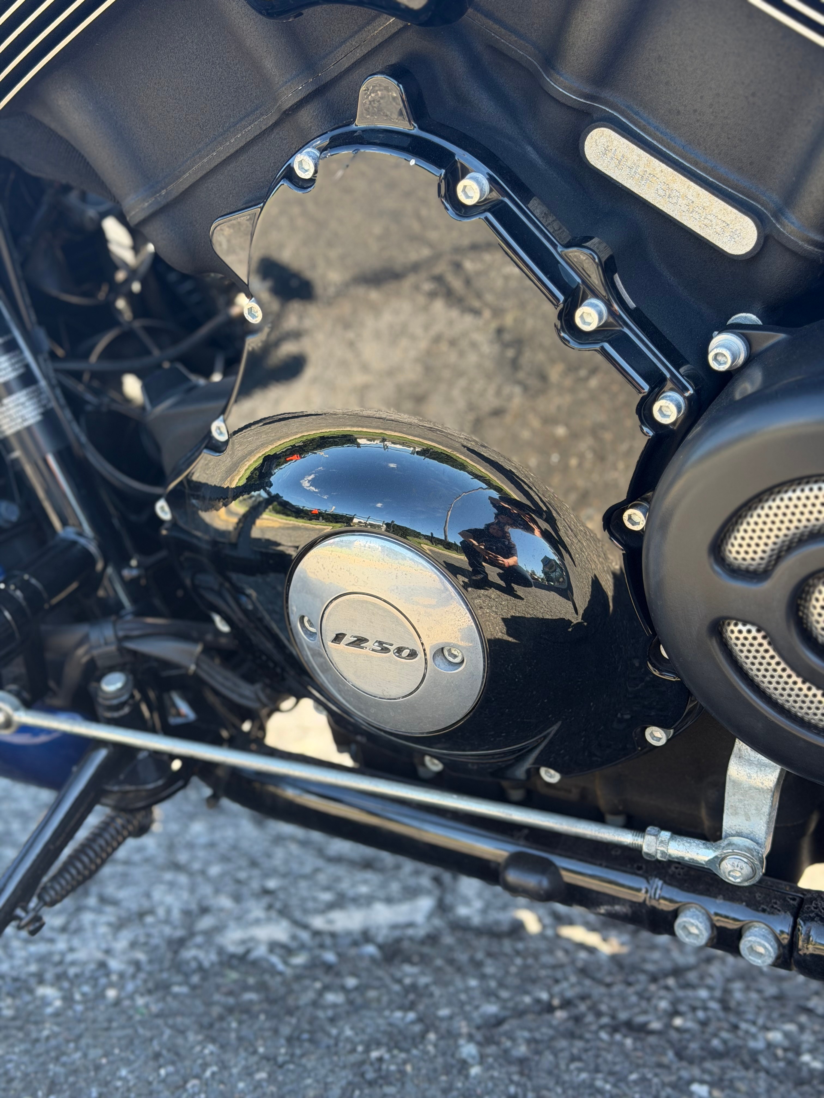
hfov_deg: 30.3
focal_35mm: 48
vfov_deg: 39.7
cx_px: 412
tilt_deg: -11.7
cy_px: 549
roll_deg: -5.0
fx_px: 1523
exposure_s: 1/223
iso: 50
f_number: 1.78
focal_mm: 6.76
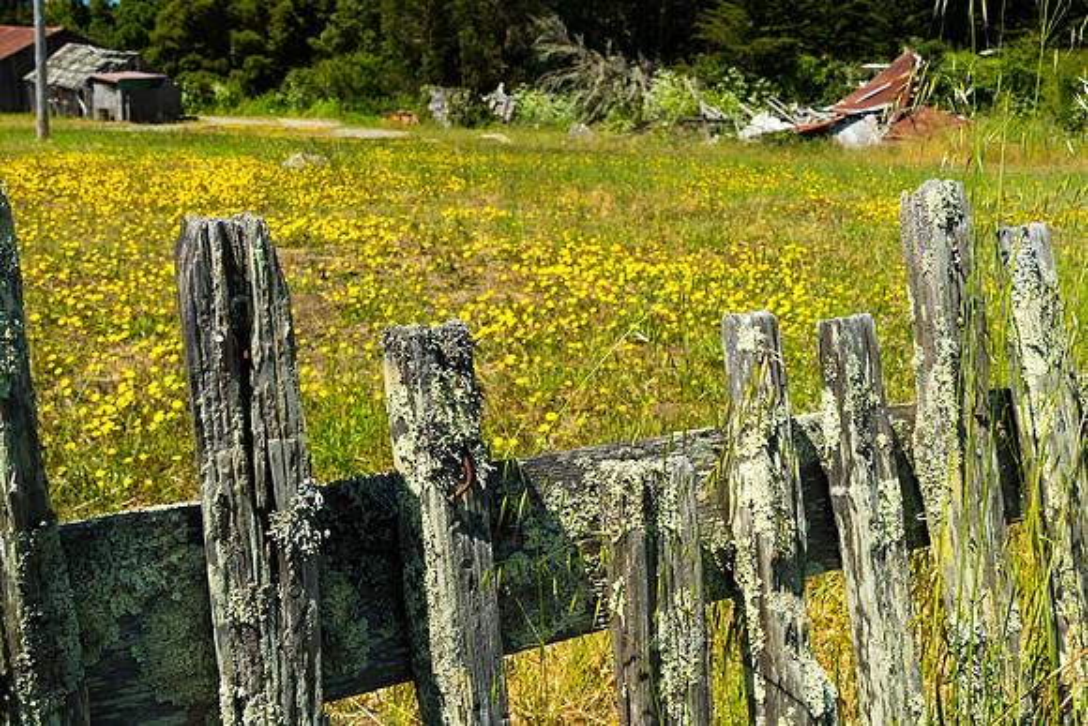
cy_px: 363
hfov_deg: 51.9
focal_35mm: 37
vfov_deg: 36.0
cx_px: 544
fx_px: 1118
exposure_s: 1/200
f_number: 18
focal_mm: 37
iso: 800
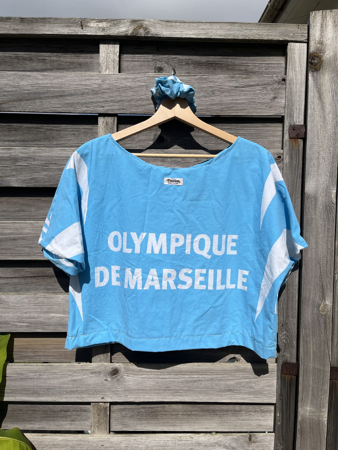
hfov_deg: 53.1
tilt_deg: -1.6
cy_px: 225
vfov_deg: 67.3
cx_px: 169
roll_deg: -1.7
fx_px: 338
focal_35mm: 26
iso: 50
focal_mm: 5.1
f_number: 1.6
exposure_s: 1/9901
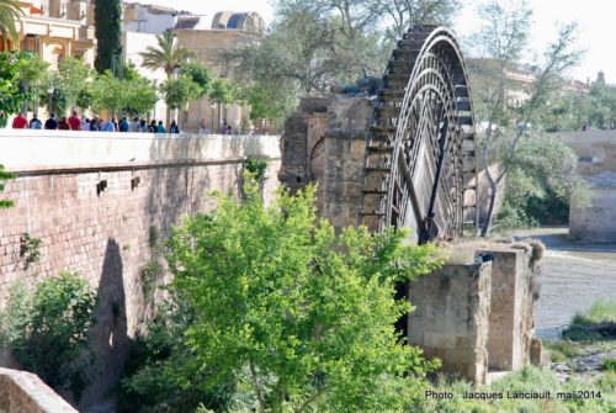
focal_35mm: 105
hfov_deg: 19.4
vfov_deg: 13.1
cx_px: 308
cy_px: 206
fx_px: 1799
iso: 1000
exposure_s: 1/1000
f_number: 8
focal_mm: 70
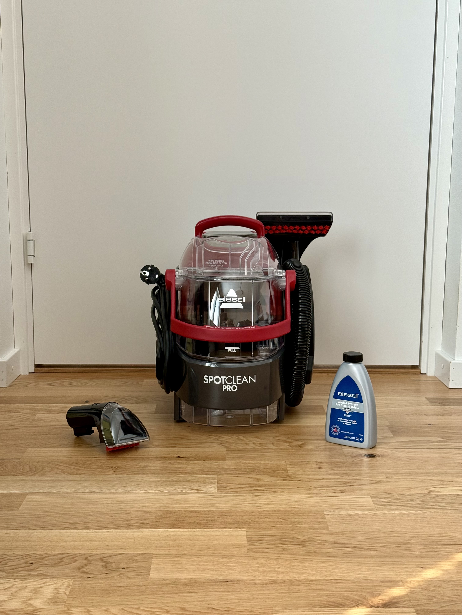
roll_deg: -0.9
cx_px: 231
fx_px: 854
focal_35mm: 48
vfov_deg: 39.7
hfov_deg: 30.3
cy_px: 308
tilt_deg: -8.3
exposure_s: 1/80
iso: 100
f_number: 1.78
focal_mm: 6.76
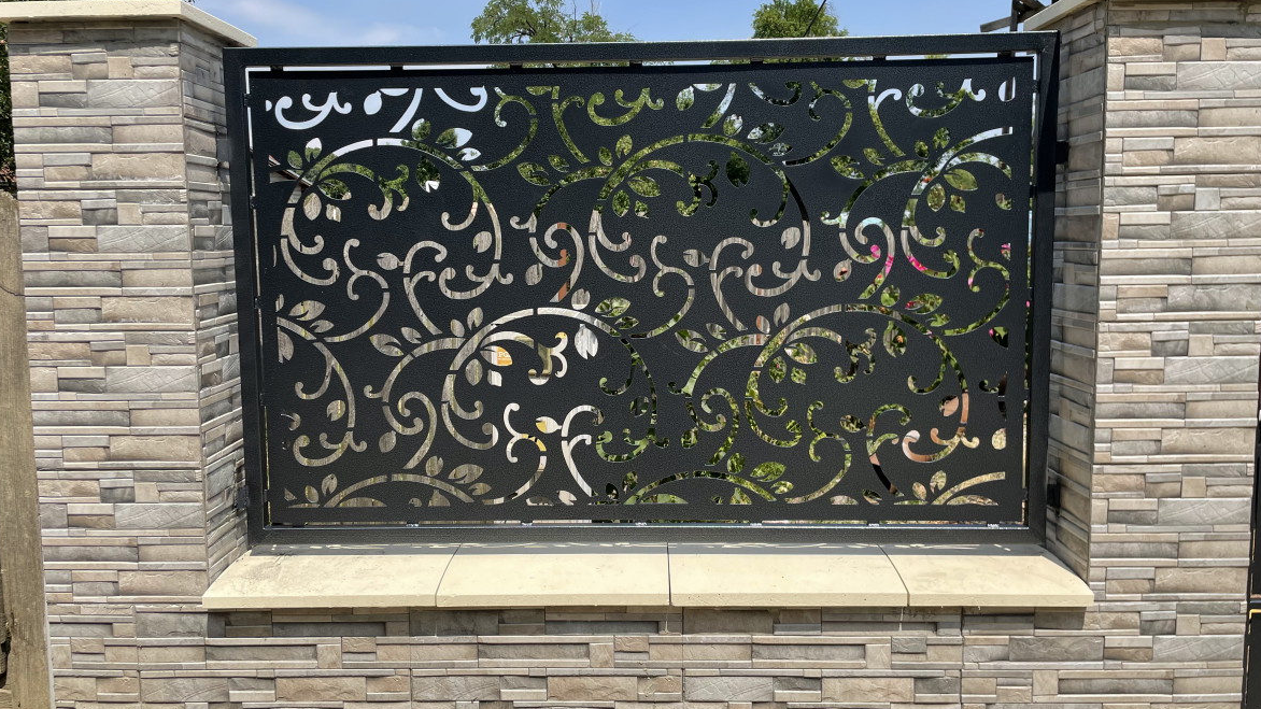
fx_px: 970
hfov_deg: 66.1
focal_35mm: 29
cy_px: 336
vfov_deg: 40.2
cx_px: 618
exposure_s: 1/3300
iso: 32
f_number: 1.6
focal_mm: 4.2
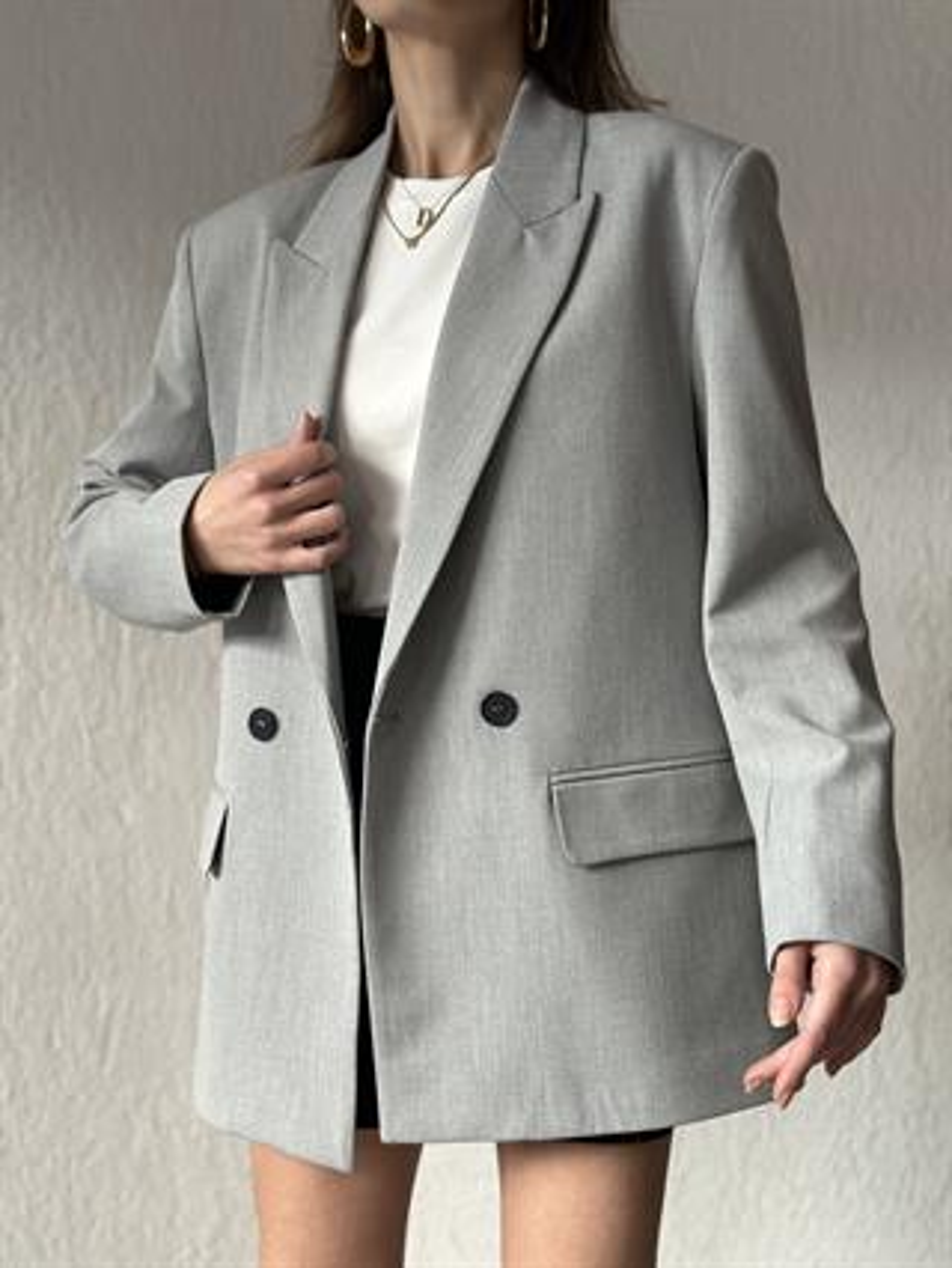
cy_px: 634
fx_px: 1758
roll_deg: +0.0
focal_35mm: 48
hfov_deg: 30.3
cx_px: 476
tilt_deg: -2.4
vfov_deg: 39.6
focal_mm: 6.86
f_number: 1.78
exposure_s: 1/121
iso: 100
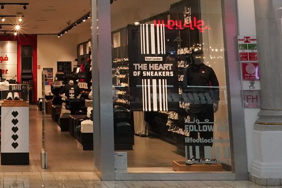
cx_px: 23
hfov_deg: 24.0
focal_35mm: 82
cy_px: -62
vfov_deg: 15.8
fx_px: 642
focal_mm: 24
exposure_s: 1/80
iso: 3200
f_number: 16
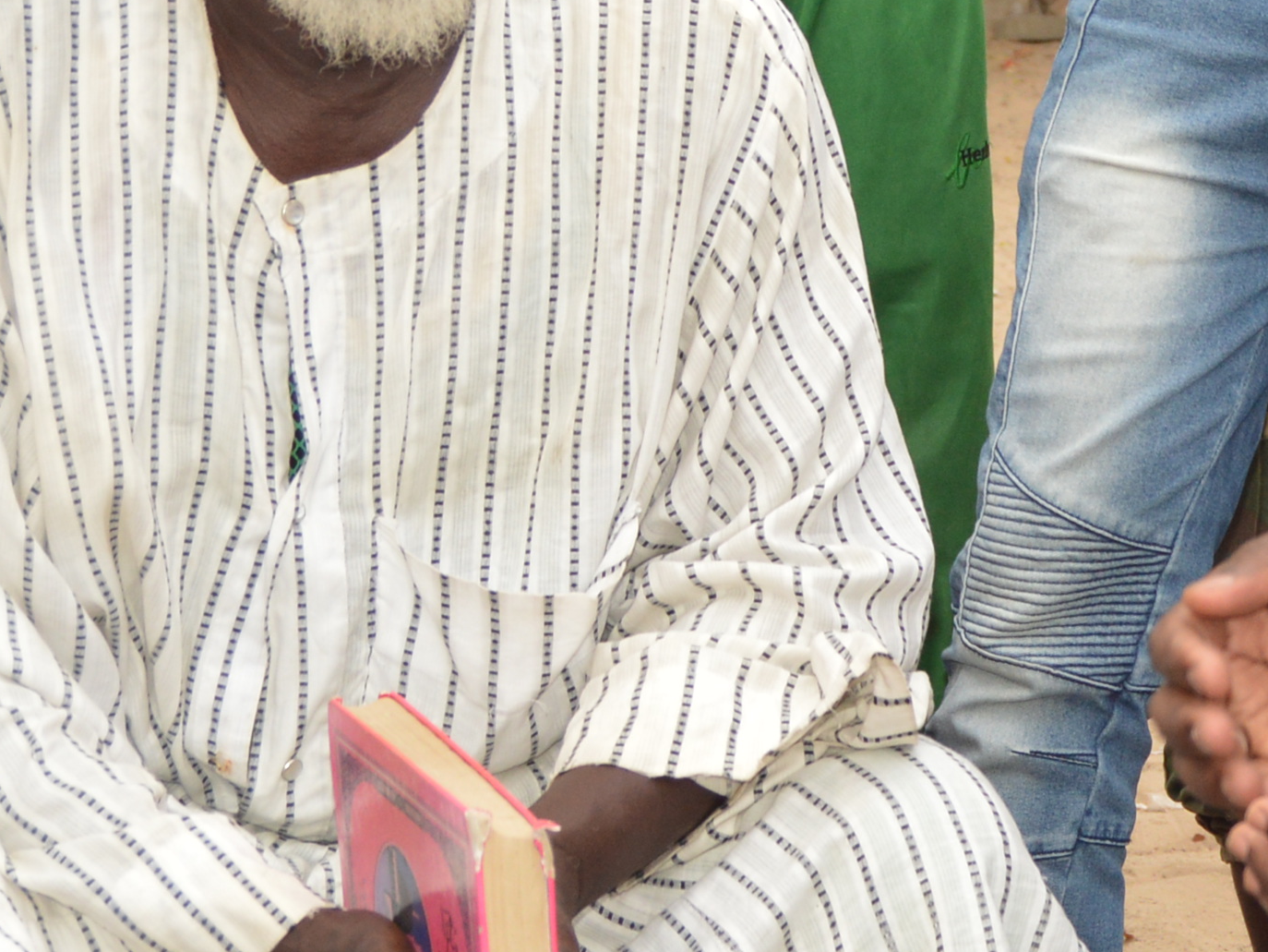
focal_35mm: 123
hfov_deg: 15.5
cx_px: 1497
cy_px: 339
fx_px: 4506
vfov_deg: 12.0
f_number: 4.5
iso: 400
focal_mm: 26
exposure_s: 1/200
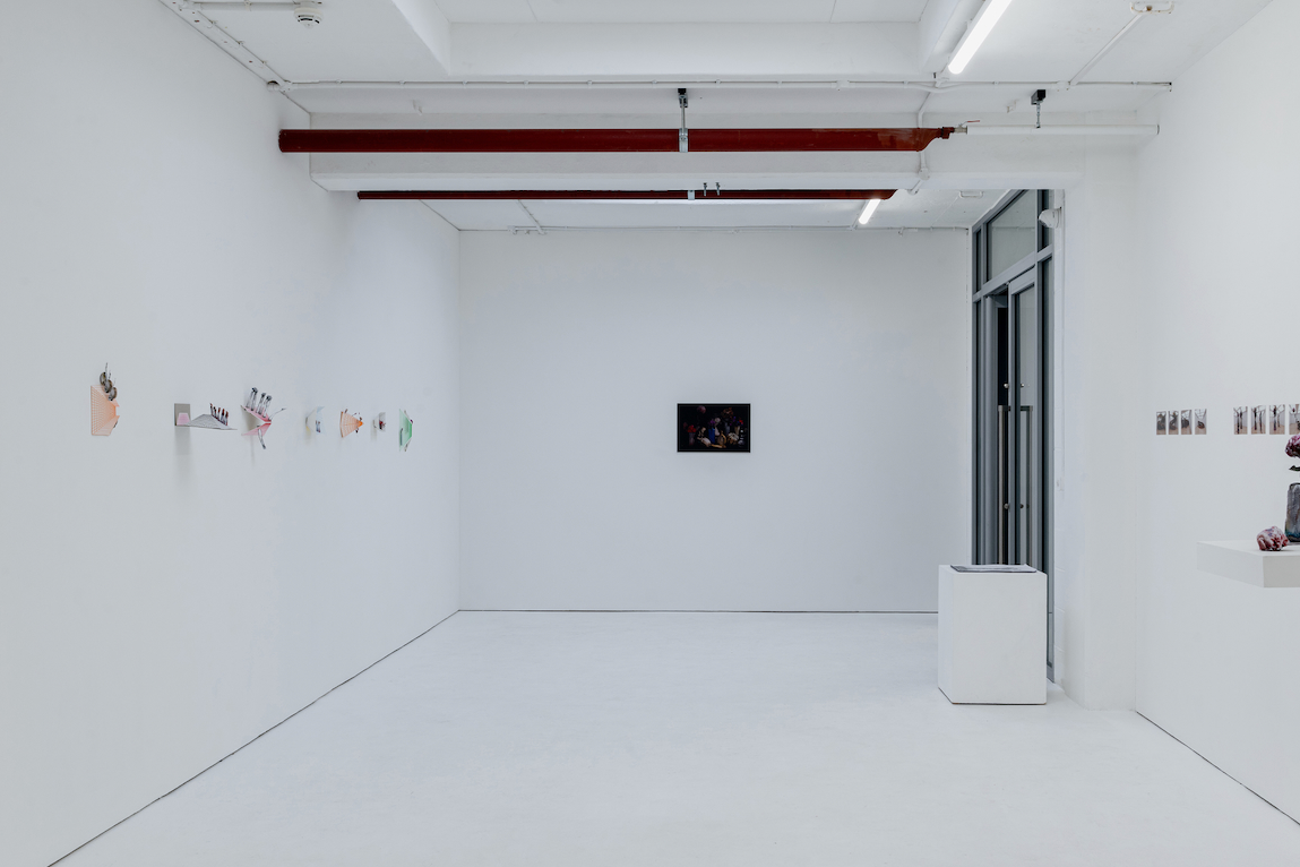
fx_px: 1408
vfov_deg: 34.2
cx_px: 713
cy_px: 427
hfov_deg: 49.5
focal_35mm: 39
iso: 200
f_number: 11
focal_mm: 35
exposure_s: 1/13
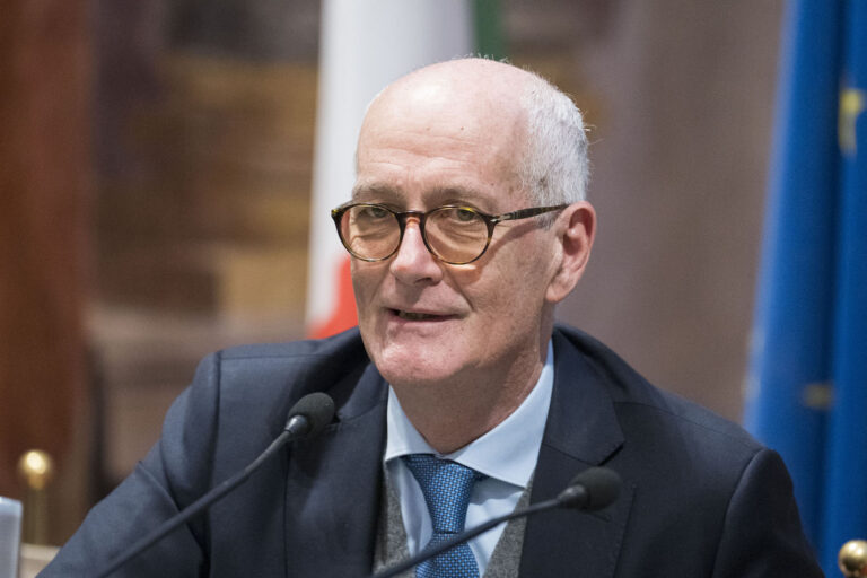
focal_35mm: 300
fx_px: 7224
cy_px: 289
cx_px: 434
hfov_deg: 6.9
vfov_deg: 4.6
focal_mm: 200
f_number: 2.8
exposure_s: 1/400
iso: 6400
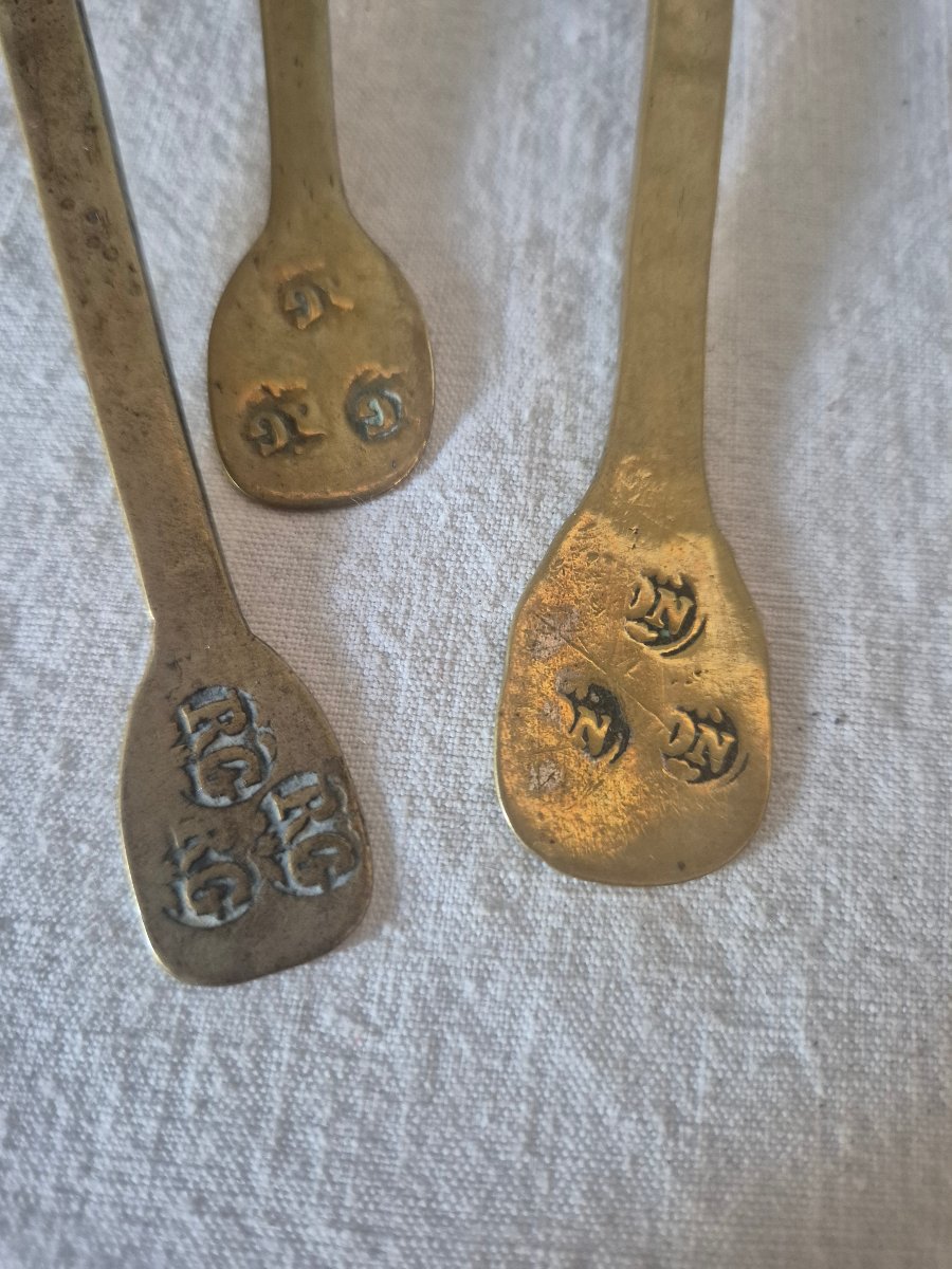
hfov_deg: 58.9
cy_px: 634
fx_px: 843
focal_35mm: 23
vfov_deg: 73.9
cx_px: 476
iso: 1000
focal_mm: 5.4
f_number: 1.8
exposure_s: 1/100
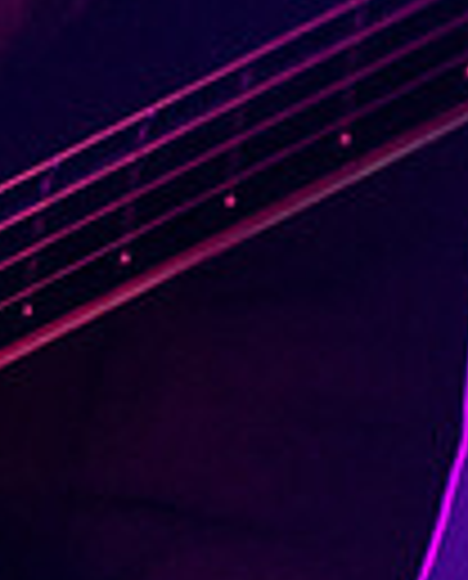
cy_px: 1007
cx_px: -954
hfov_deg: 3.3
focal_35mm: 462
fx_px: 7961
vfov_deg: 4.1
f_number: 3.2
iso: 4000
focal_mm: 70
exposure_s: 1/100
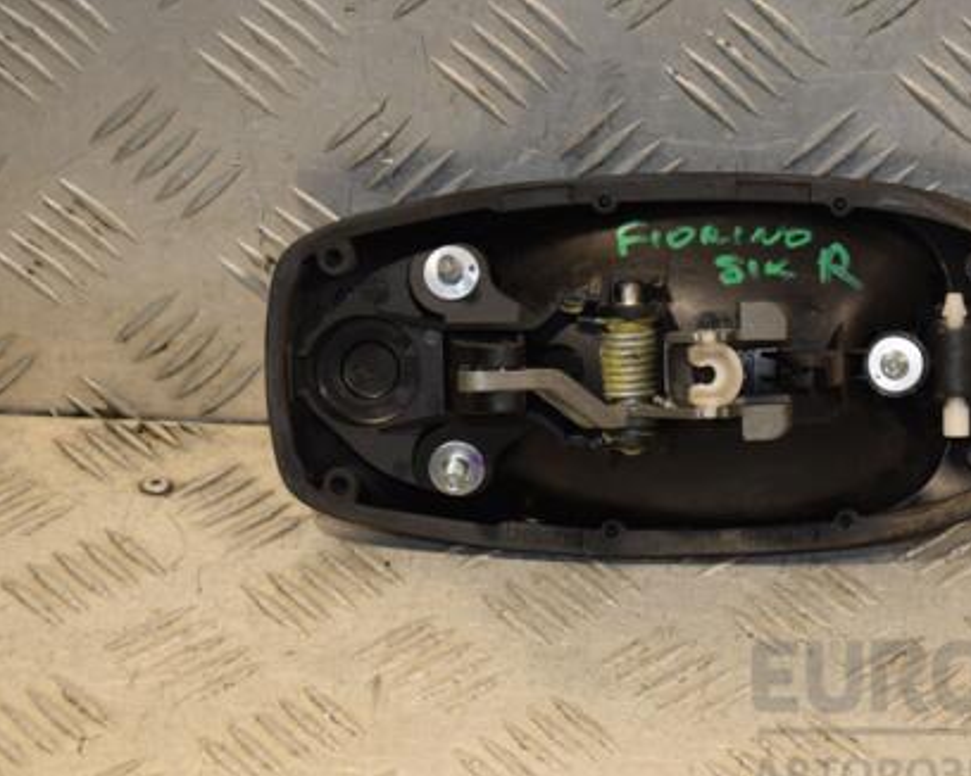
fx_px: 4165
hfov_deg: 13.3
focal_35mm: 145
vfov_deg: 10.6
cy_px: 359
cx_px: 707
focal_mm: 70
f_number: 5.6
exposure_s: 1/200
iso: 800
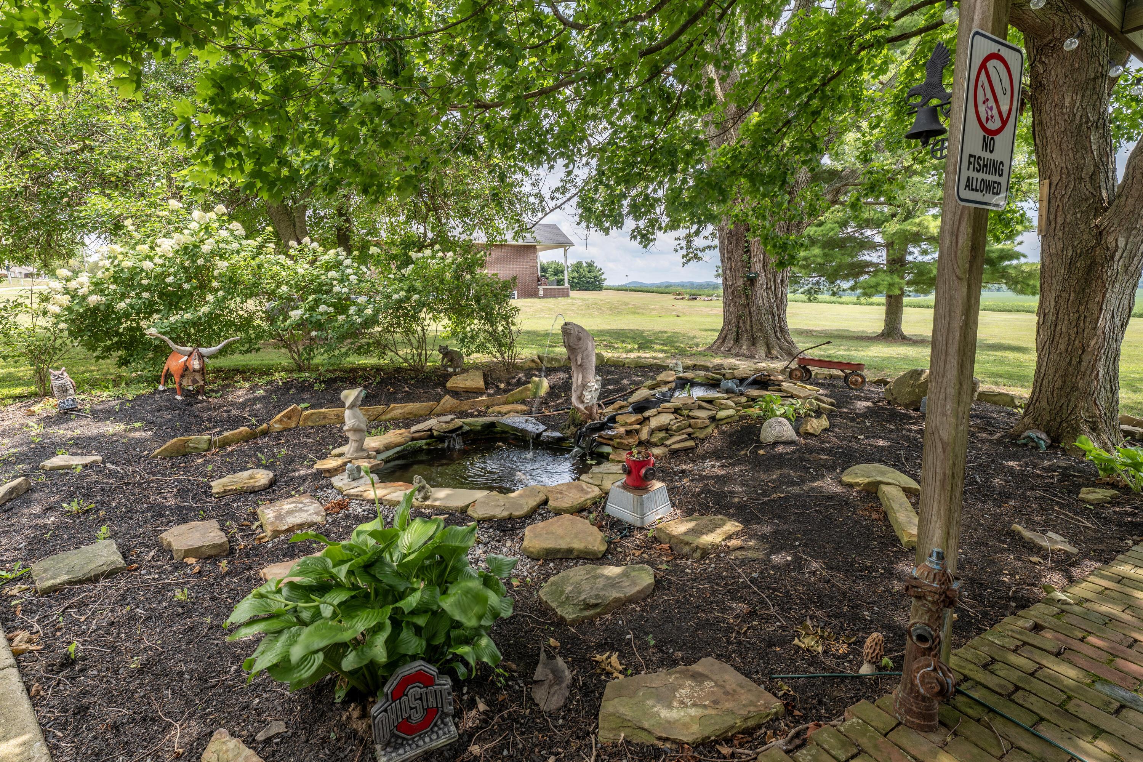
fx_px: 540
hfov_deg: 93.3
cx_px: 572
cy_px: 381
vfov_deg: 70.4
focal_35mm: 17
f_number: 8
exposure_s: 1/160
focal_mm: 17
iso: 100
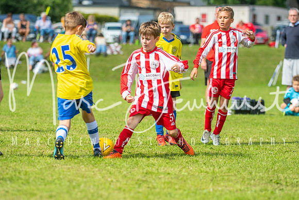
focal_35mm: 180
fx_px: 1495
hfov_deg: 11.4
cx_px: 150
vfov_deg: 7.6
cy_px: 100
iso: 250
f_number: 3.2
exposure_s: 1/2500
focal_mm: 120
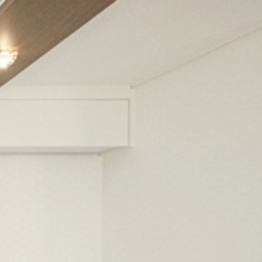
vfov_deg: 26.0
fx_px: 539
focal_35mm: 63
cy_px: 257
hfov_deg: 20.2
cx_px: -201
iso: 1600
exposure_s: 1/60
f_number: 9
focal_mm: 10
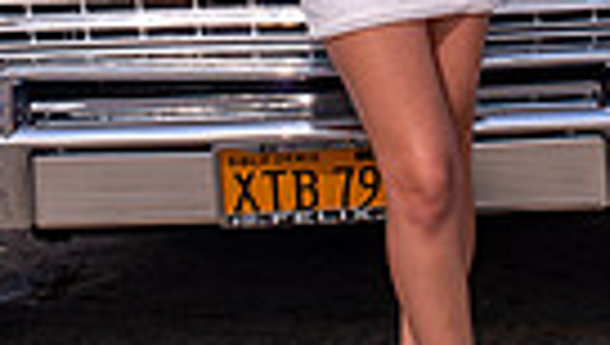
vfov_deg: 6.9
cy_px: -305
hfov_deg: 12.4
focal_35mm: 173
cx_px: 323
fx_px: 2803
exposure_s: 1/200
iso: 100
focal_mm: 50
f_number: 13
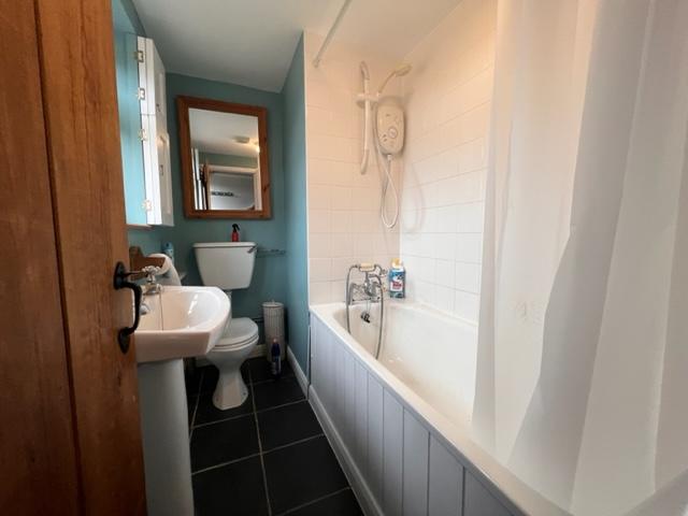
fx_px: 258
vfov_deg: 89.9
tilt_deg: -6.3
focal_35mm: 13
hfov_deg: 106.2
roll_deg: +0.2
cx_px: 344
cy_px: 258
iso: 160
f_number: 1.8
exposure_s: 1/50
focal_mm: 1.57
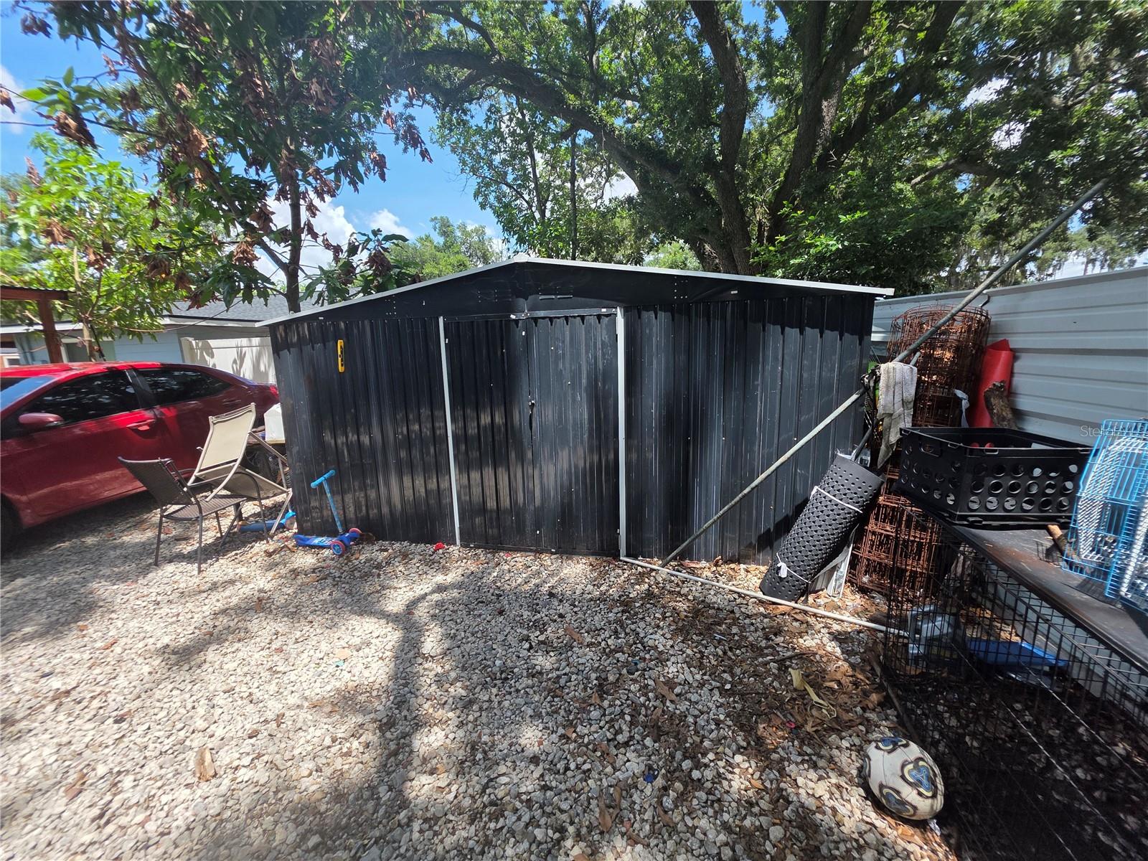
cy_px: 430
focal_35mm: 13
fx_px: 431
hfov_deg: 106.2
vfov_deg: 89.9
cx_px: 574
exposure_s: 1/1024
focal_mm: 2.2
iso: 40
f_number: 1.9
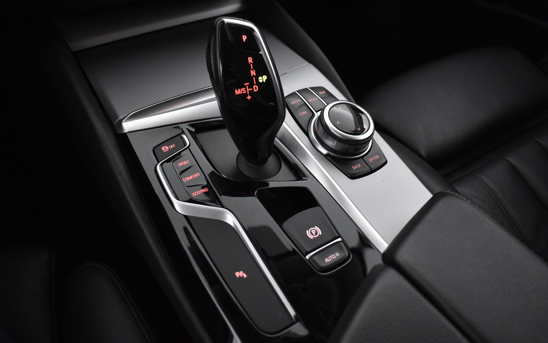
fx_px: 418
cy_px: 158
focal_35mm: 28
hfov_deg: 66.5
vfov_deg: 44.5
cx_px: 274
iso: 2000
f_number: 3.5
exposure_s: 1/30
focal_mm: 18
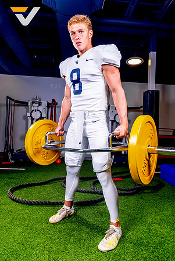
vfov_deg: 73.7
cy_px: 130
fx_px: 175
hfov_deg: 53.2
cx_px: 88
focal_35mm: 24
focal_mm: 24
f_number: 8
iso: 100
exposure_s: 1/125
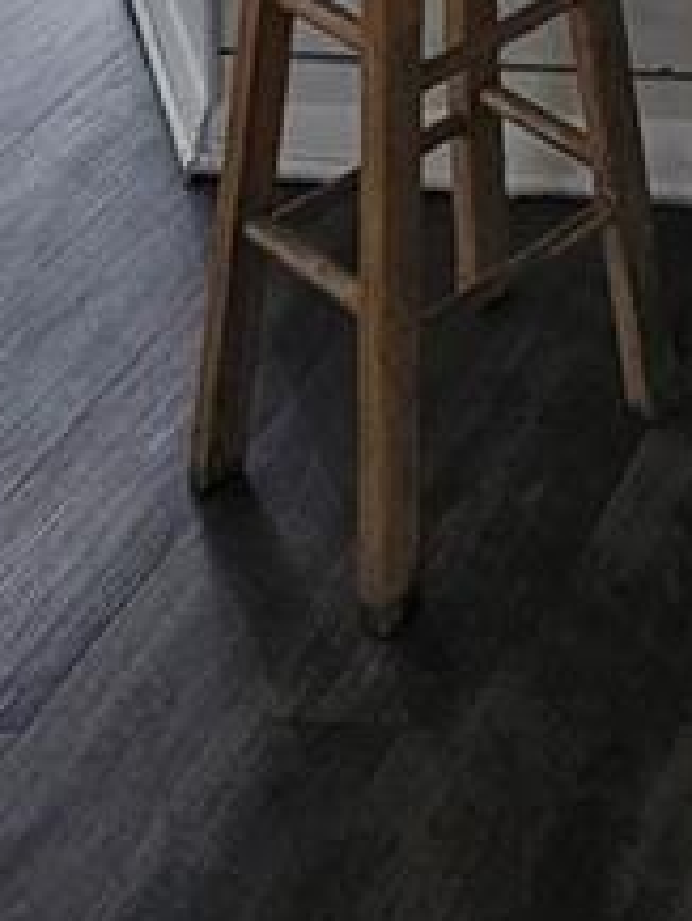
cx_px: 1367
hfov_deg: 16.1
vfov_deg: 16.4
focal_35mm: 72
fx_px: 1917
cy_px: -1129
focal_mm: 2.2
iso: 125
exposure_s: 1/60
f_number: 2.2
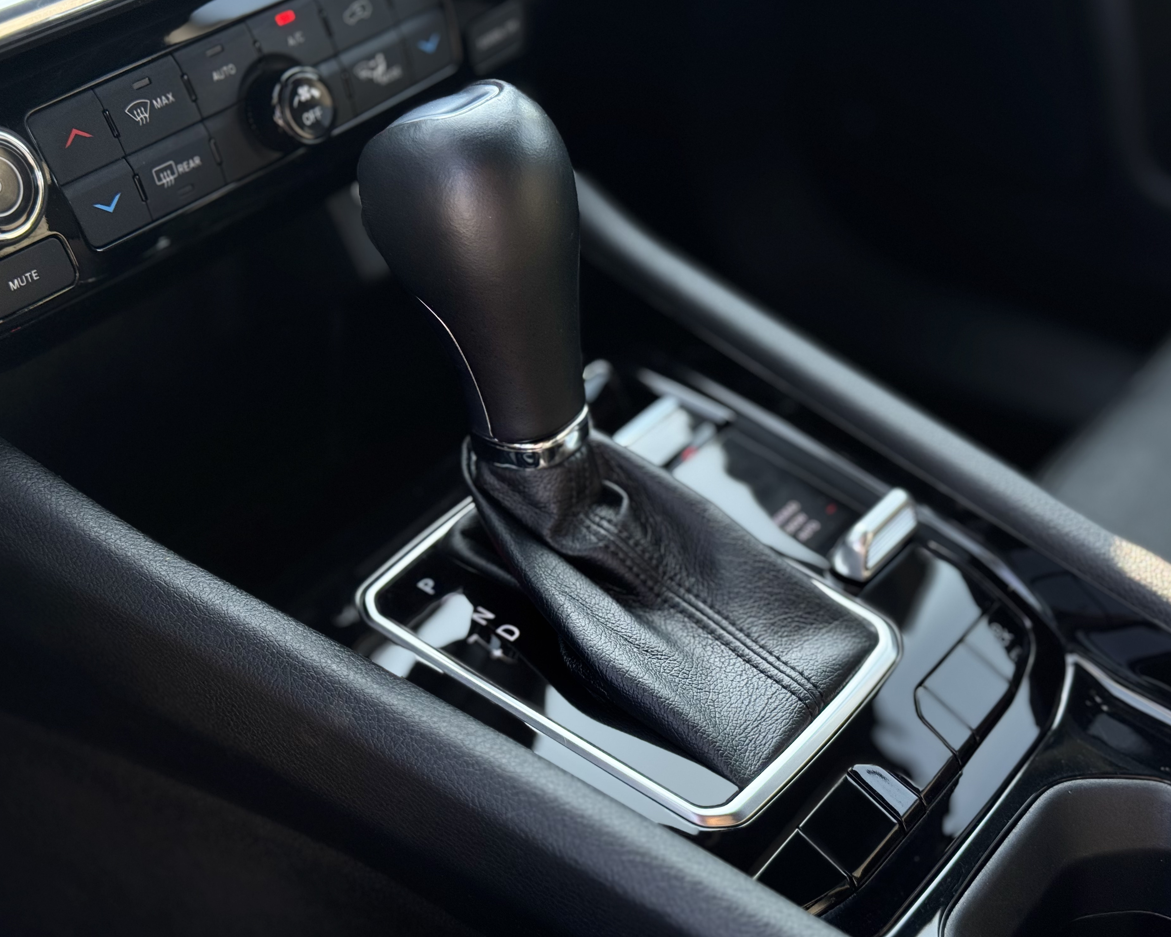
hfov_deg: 36.6
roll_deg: +1.8
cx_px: 617
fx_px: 1767
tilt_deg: -36.6
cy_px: 465
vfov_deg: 29.7
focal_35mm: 51
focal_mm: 6.76
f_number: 1.78
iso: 64
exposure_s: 1/282
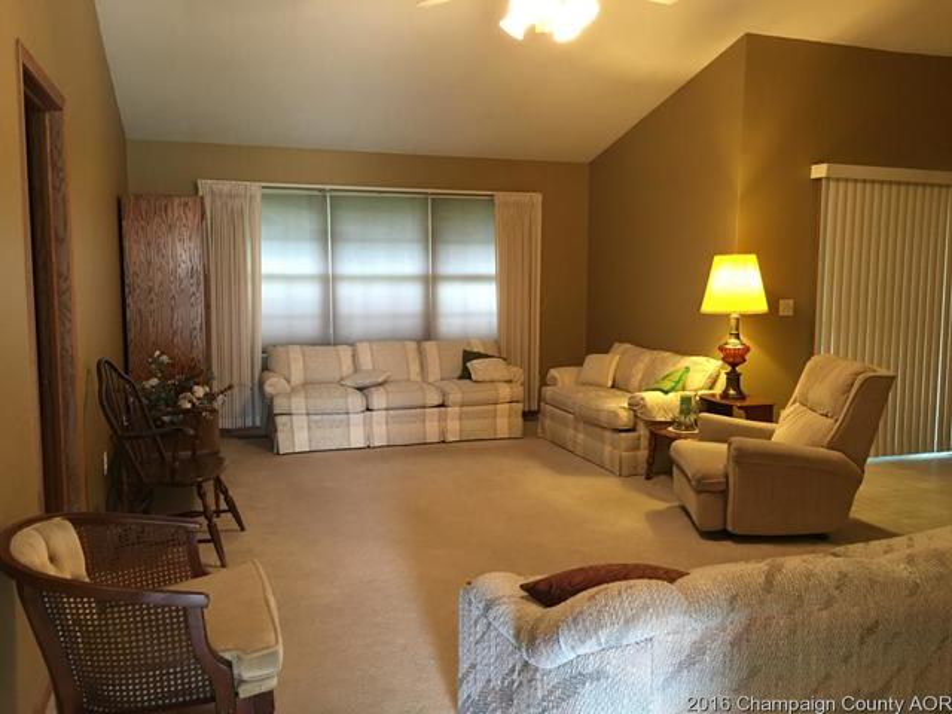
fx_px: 798
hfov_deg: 61.7
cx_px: 476
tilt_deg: -4.2
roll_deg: -2.4
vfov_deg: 48.2
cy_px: 357
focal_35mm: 29
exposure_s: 1/10
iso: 100
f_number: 2.2
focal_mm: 4.15
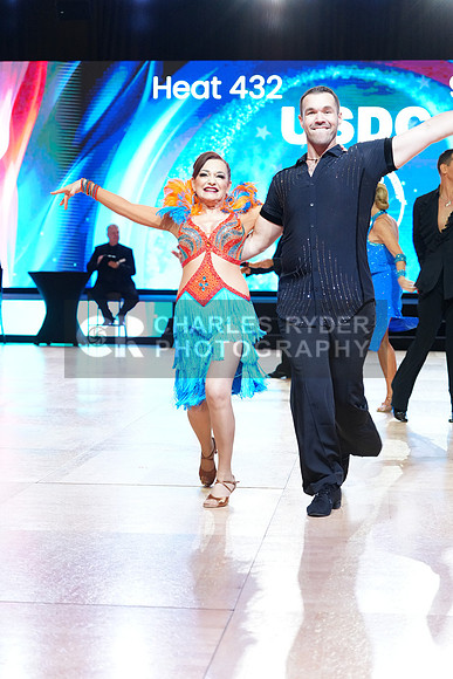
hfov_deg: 19.5
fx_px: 1320
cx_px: 226
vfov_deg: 28.8
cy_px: 340
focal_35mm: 70
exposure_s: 1/250
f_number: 4
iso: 2500
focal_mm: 70
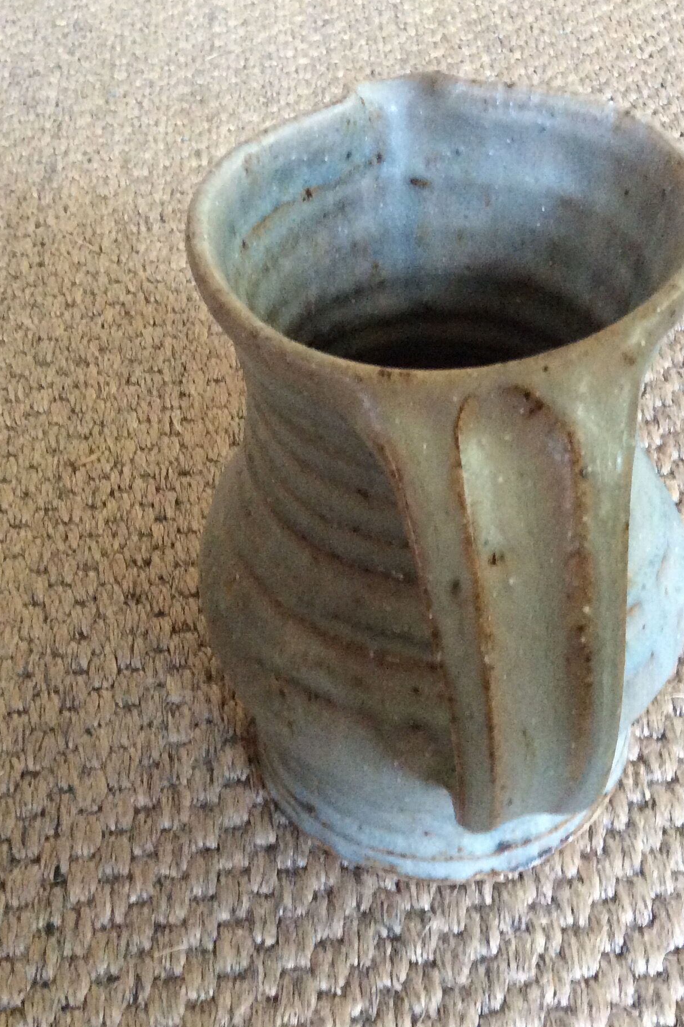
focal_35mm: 47
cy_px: 519
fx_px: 1339
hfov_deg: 28.6
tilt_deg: -47.6
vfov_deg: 41.9
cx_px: 364
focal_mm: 3.3
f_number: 2.4
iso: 320
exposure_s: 1/20
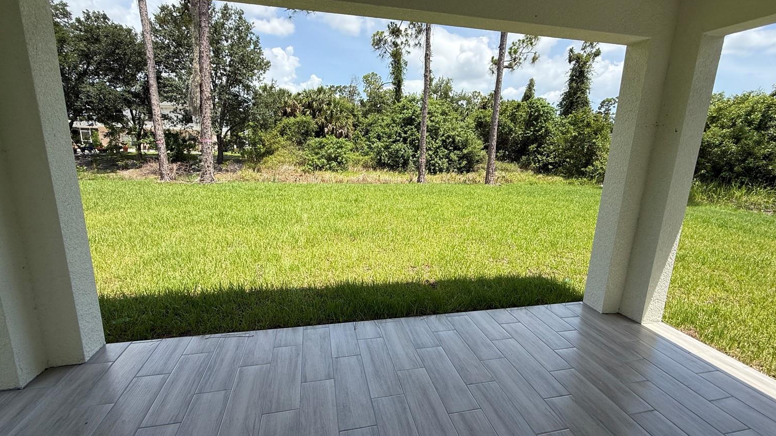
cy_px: 206
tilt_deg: -11.3
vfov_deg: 67.0
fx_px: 329
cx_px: 387
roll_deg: -2.0
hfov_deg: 99.4
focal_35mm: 16
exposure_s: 1/1189
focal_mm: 2.22
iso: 50
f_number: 2.2
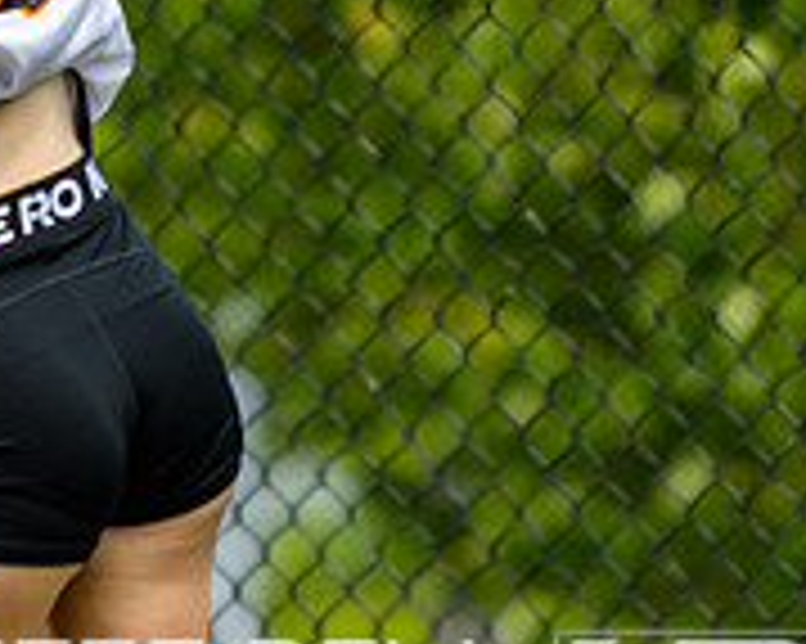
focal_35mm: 1680
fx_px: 40054
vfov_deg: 0.9
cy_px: 194
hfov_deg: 1.2
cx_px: 5
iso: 100
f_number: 3.2
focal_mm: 200
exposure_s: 1/1250
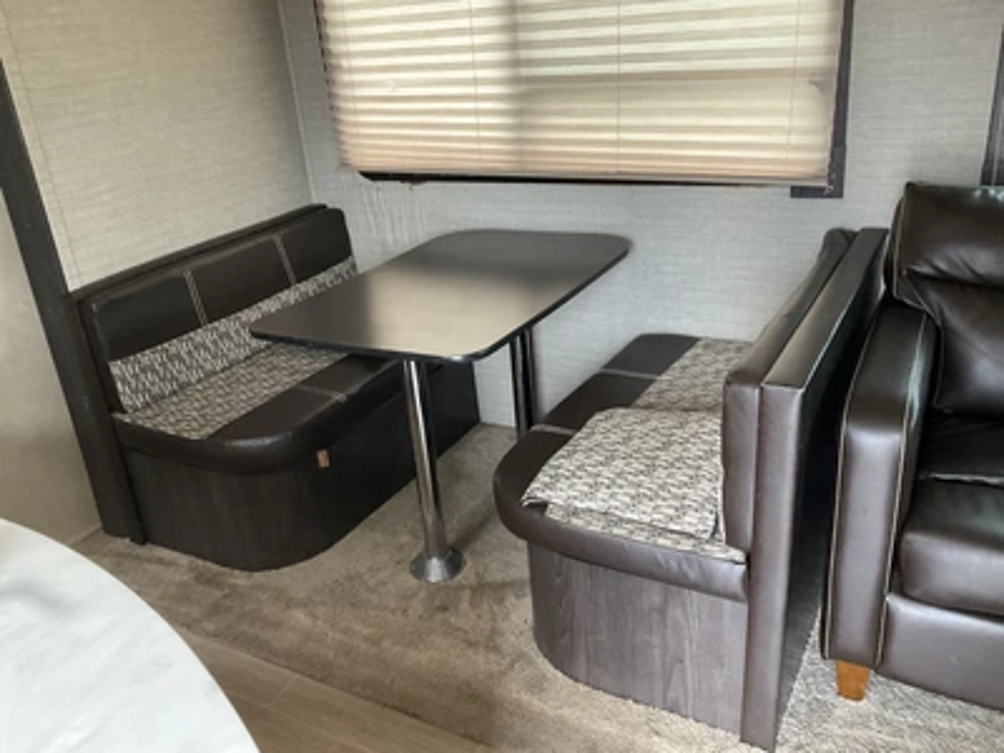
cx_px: 502
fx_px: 841
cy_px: 376
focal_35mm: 29
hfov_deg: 61.7
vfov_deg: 48.2
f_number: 1.8
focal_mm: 3
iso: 125
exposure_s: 1/60
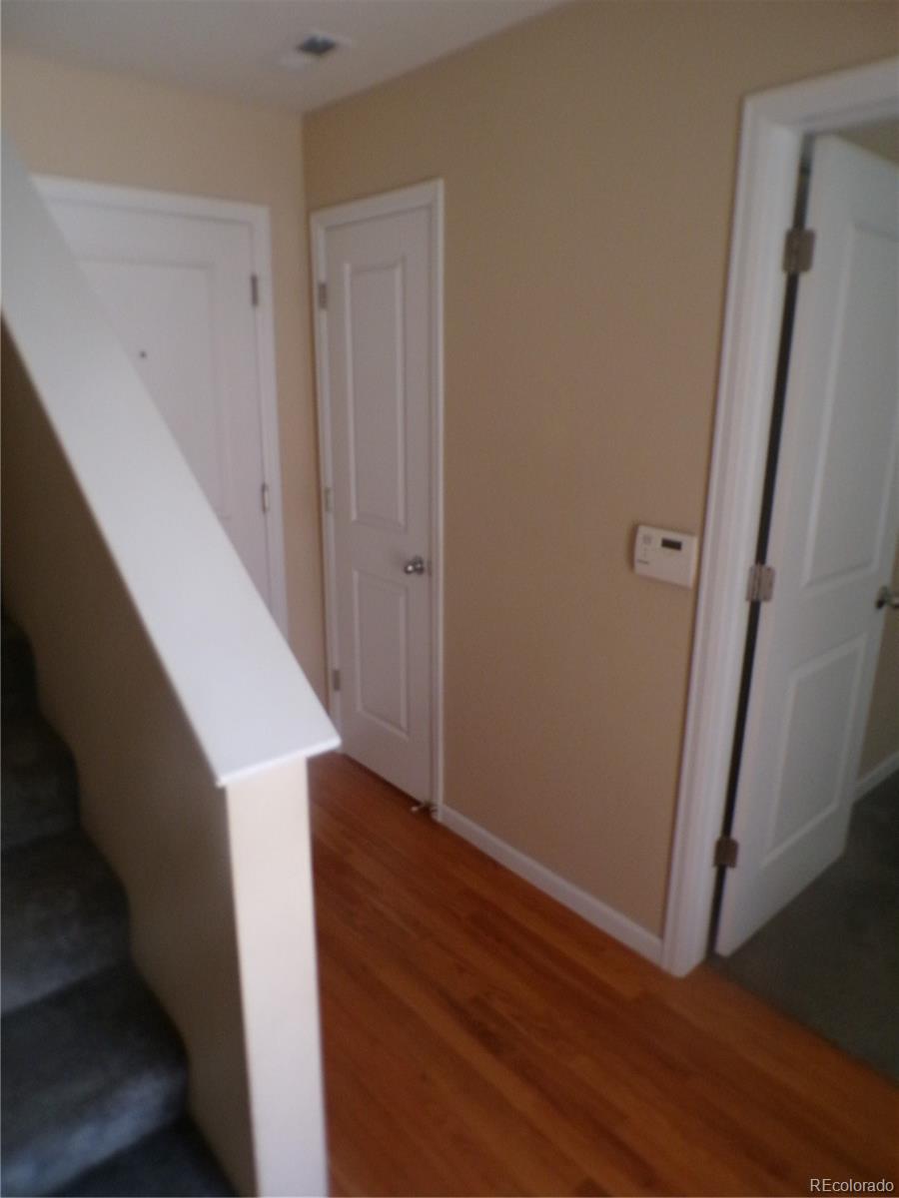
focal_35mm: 24
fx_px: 831
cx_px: 450
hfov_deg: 56.8
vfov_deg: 71.6
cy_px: 599
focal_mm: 4.3
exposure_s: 1/17
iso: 417
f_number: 3
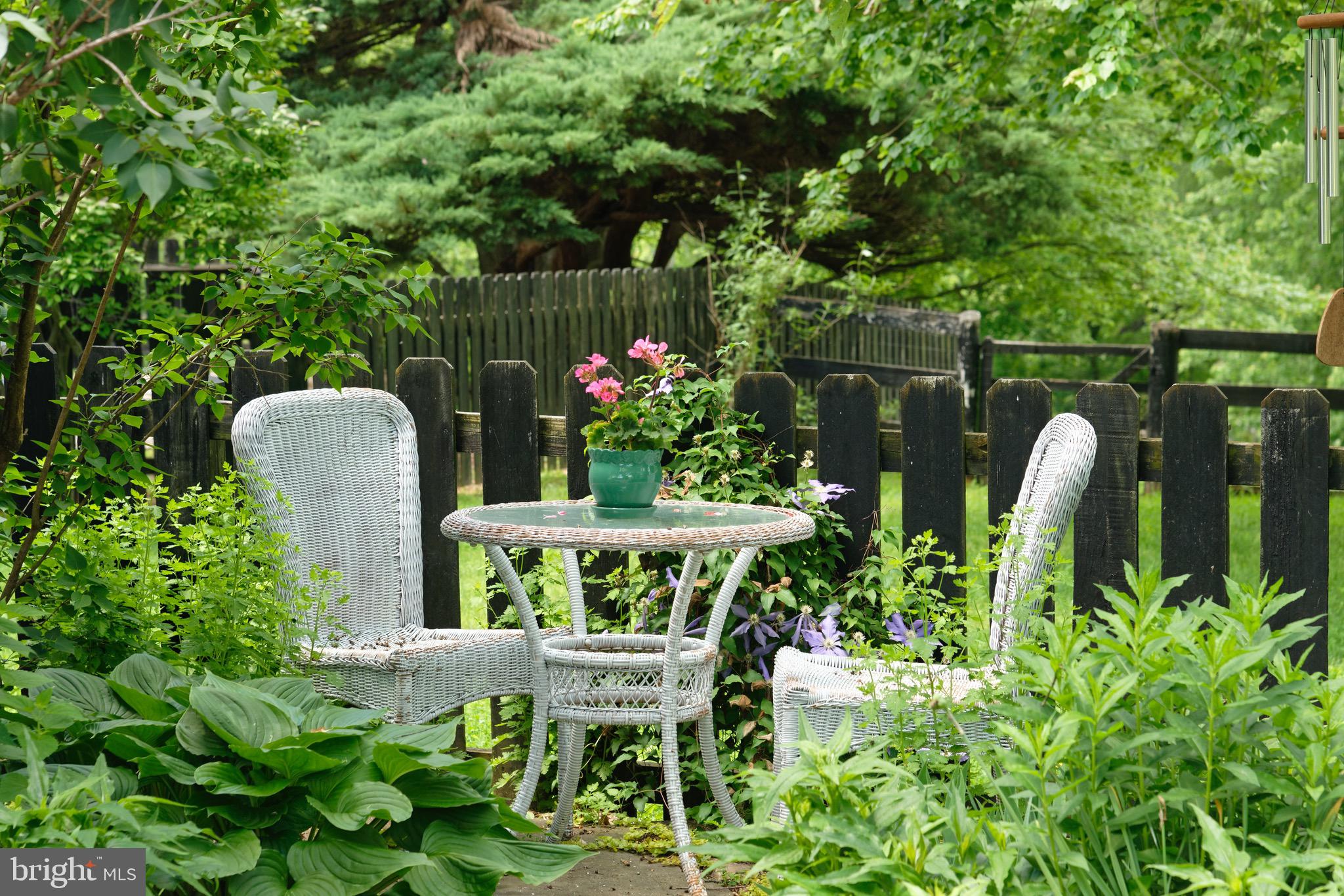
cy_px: 448
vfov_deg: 14.9
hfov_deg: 22.1
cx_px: 672
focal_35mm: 92
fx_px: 3435
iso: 320
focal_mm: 92
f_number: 6.3
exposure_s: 1/80
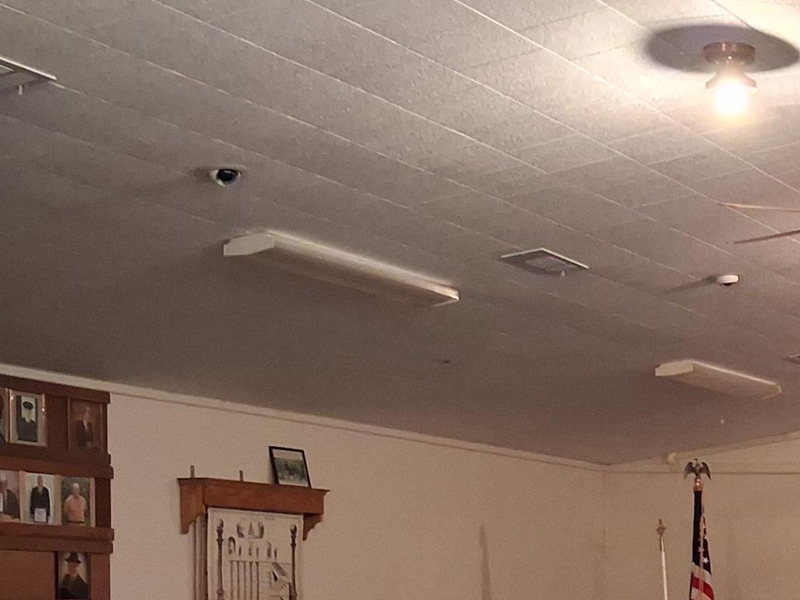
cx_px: 884
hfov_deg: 22.7
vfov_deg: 17.1
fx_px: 1872
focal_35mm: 81
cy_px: 788
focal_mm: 4
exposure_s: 1/25
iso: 1000
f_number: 1.8
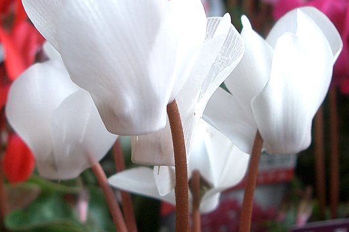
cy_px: 82
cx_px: 153
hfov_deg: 24.8
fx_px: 795
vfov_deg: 16.6
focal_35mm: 82
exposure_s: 1/80
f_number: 2.8
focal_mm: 6.8
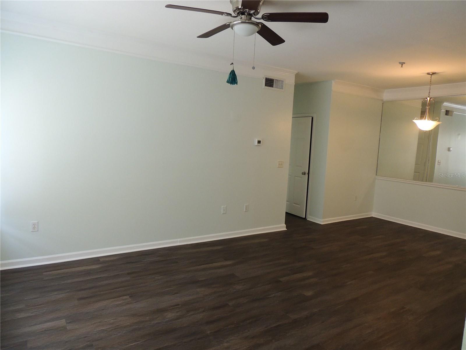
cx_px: 233
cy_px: 175
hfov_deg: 71.6
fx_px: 323
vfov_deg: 56.8
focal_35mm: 24
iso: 360
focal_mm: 4.3
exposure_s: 1/30
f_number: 3
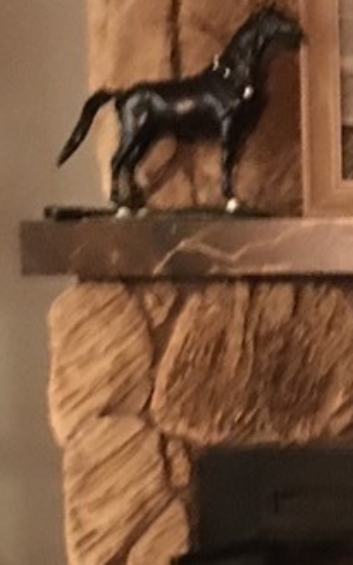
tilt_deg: -9.9
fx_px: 1478
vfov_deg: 21.2
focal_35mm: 96
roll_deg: +1.7
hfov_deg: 13.3
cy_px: 489
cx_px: 420
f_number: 2.2
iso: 250
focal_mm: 4.15
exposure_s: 1/4
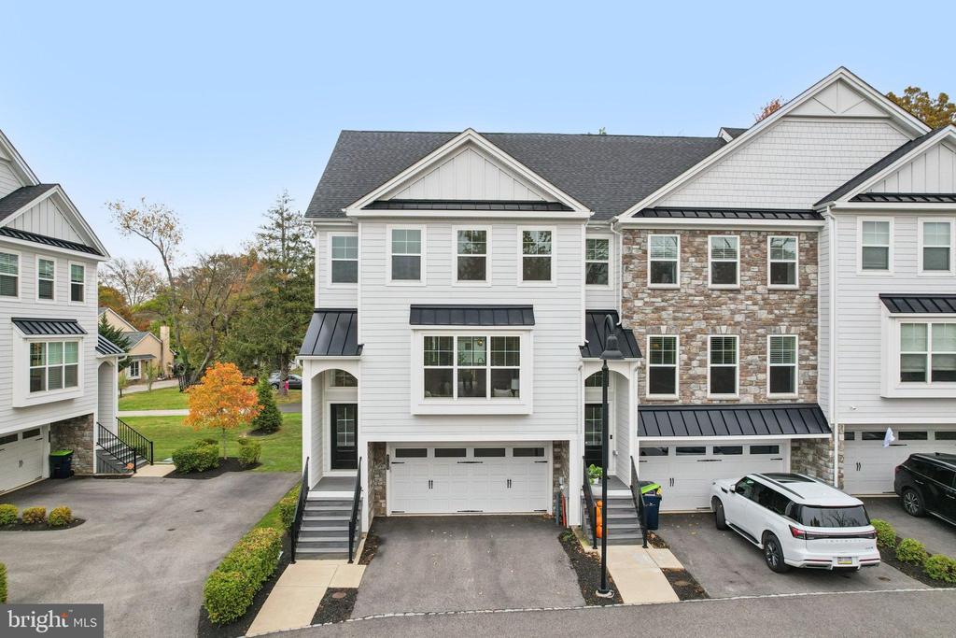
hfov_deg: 78.6
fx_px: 584
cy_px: 319
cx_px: 478
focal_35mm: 22
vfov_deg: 57.2
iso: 140
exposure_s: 1/1000
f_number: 2.8
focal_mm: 8.4
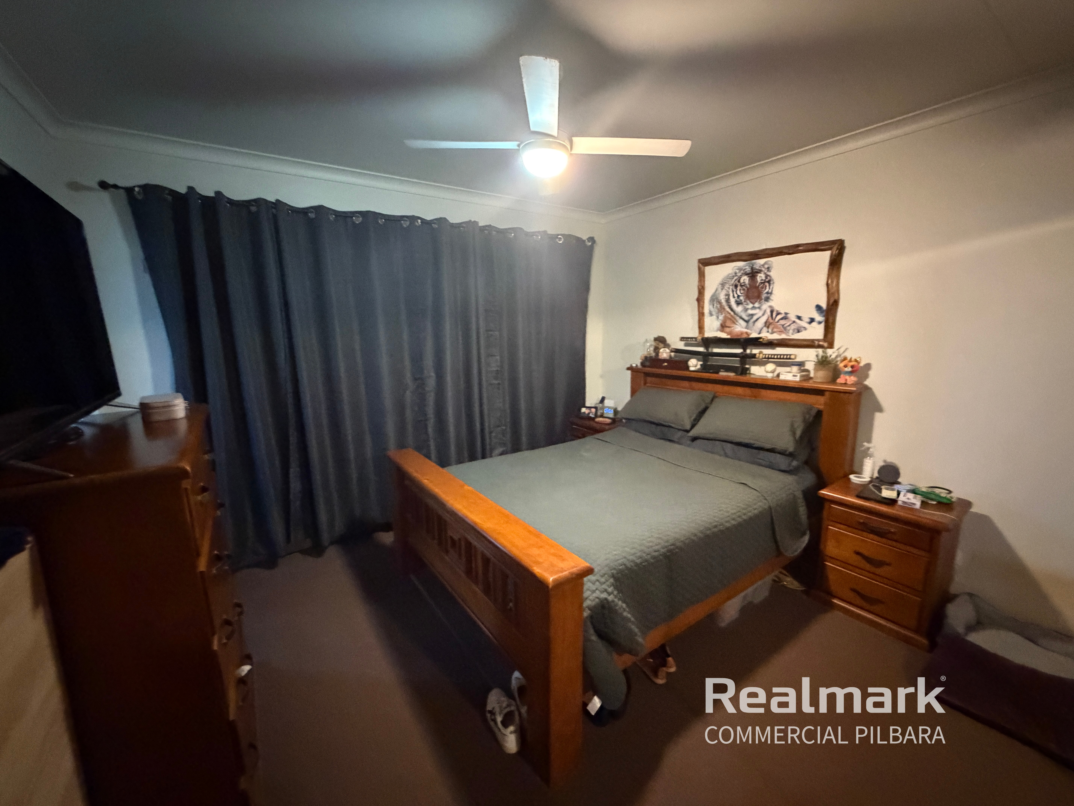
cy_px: 403
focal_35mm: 14
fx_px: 434
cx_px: 537
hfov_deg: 102.1
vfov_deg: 85.7
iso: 1600
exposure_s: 1/33
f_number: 2.2
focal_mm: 2.22
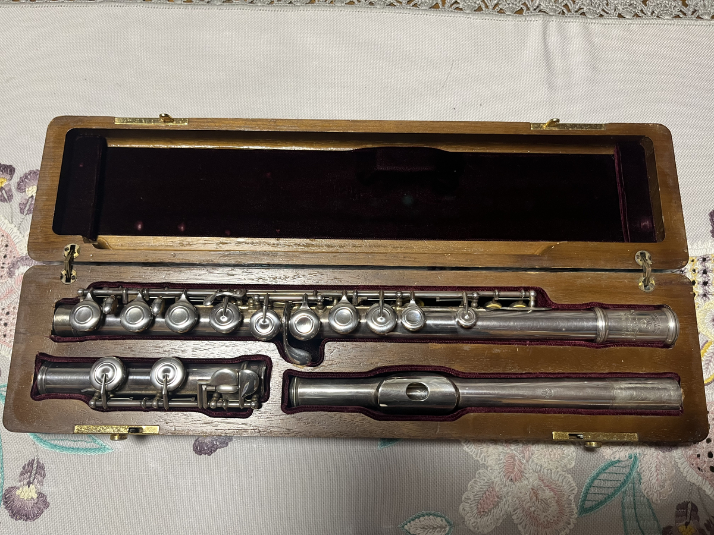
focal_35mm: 26
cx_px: 357
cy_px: 268
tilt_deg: -76.8
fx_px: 536
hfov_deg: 67.3
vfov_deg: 53.1
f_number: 1.6
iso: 125
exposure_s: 1/57
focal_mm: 5.1
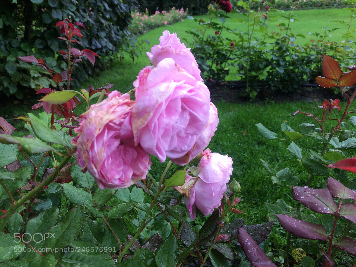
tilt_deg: -23.2
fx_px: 298
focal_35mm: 29
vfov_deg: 48.2
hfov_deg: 61.7
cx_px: 178
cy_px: 134
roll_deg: -0.8
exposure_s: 1/100
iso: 64
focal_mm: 4.15
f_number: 2.2
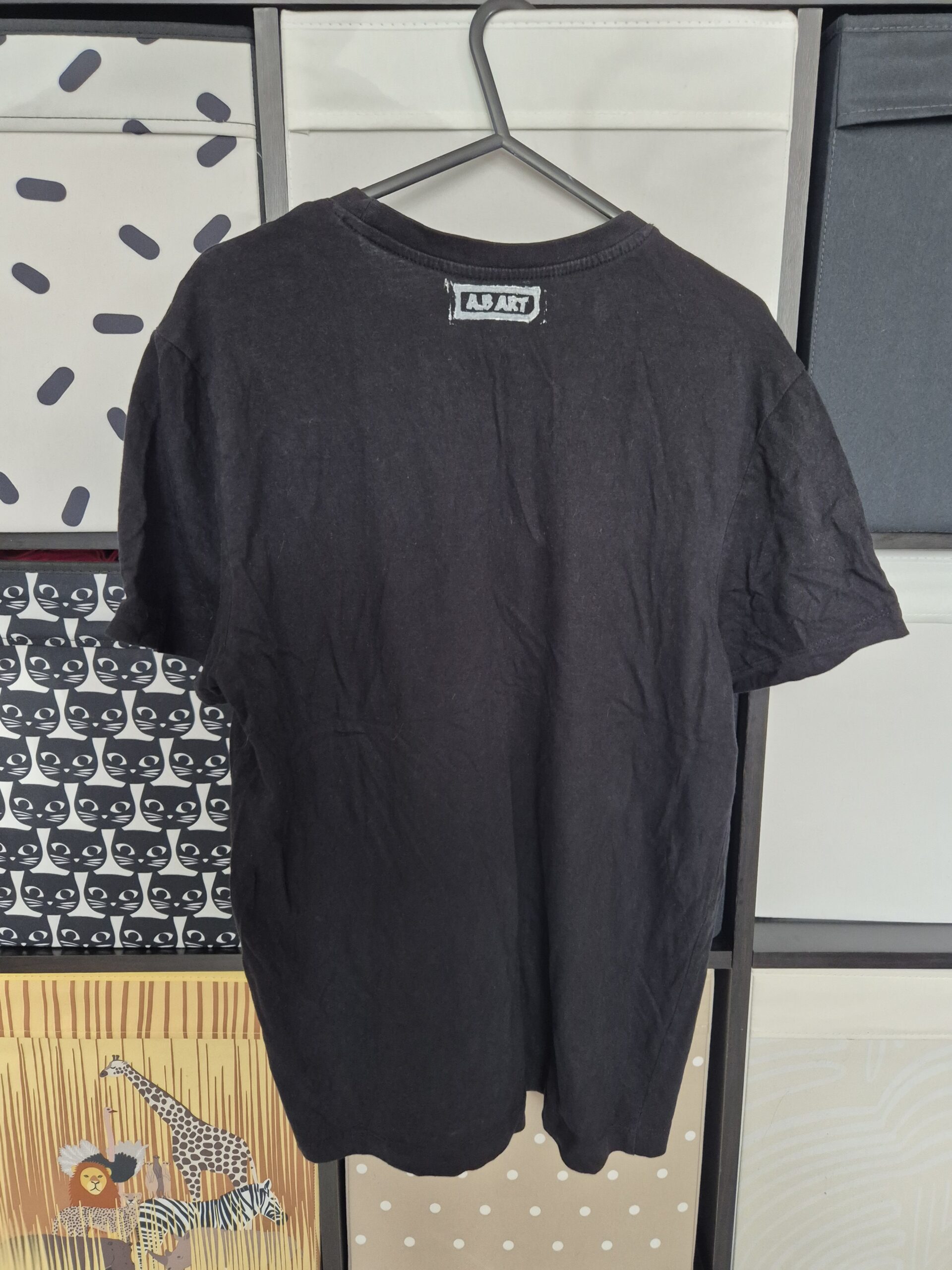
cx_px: 476
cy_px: 635
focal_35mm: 23
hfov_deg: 58.9
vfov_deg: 73.9
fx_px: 843
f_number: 1.8
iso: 640
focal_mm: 5.4
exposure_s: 1/100
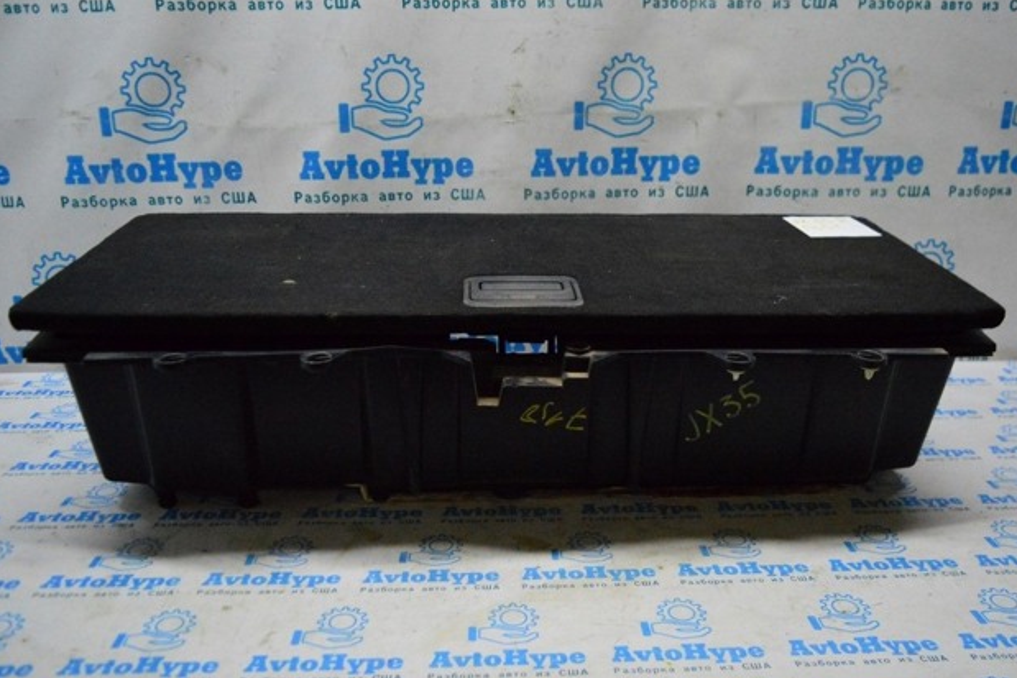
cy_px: 346
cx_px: 509
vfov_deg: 40.5
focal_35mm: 33
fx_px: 919
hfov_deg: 57.9
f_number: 3.8
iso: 6400
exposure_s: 1/1000
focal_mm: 21
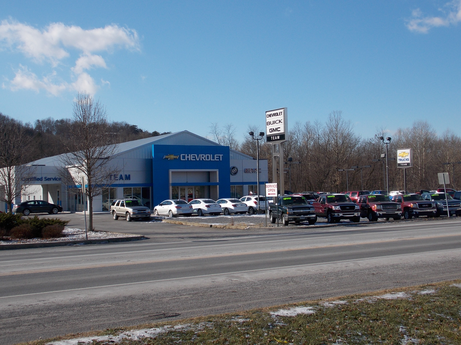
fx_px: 613
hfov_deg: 41.2
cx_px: 230
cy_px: 172
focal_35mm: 46
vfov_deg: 31.5
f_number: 3.7
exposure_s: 1/800
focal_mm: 8.1
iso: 80
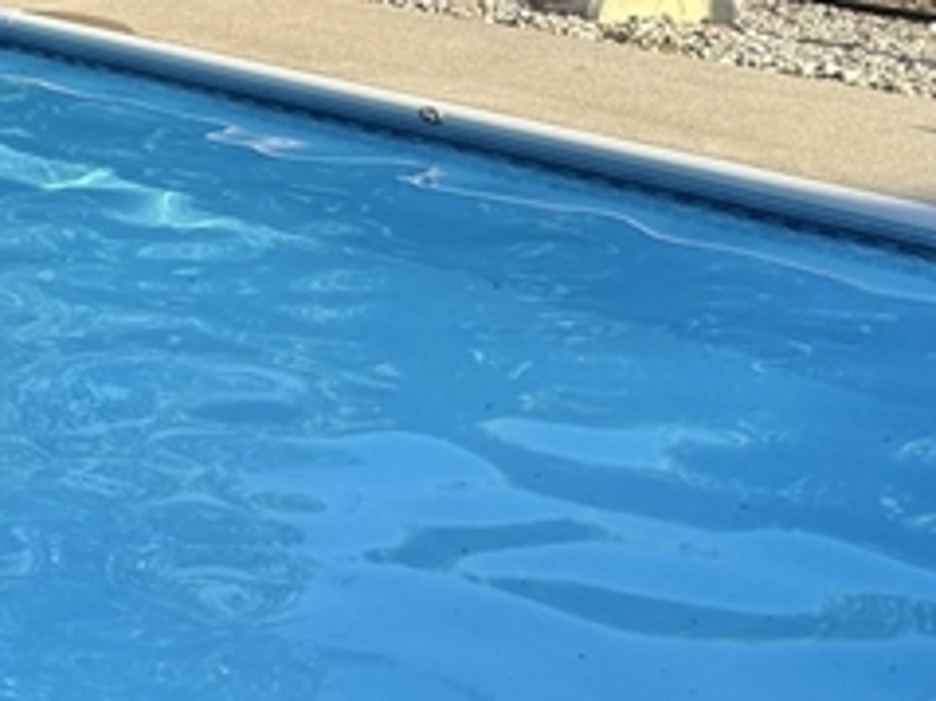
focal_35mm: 103
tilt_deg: -9.8
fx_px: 2784
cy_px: 55
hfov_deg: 17.9
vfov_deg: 14.2
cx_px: -270
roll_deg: -0.7
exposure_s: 1/1464
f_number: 1.78
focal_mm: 6.76
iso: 80
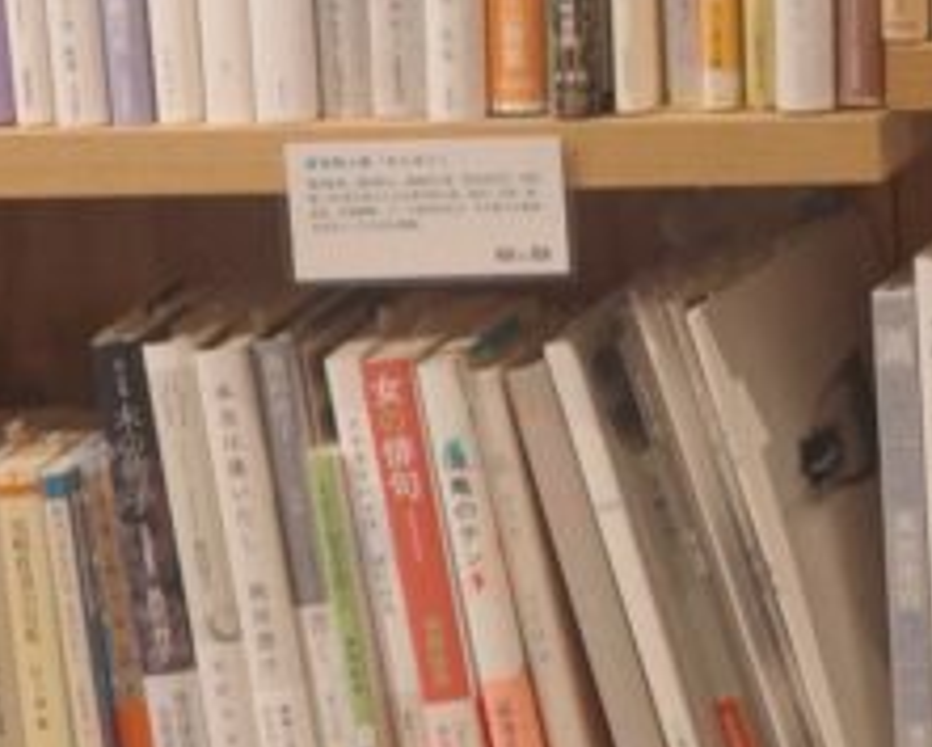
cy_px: -340
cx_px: 2712
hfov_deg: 5.4
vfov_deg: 4.5
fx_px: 9355
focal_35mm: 339
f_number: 2.8
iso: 400
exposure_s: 1/40
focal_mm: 26
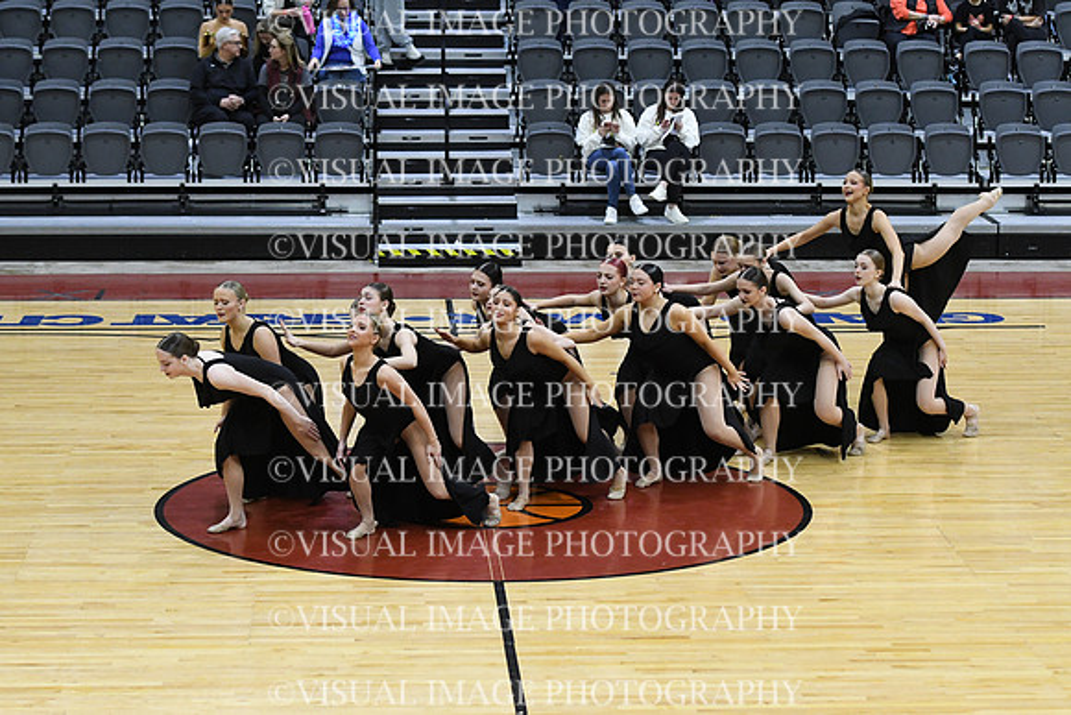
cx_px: 536
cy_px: 358
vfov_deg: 13.0
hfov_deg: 19.5
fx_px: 3124
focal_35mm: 105
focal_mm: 70
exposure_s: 1/400
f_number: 3.5
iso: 4000
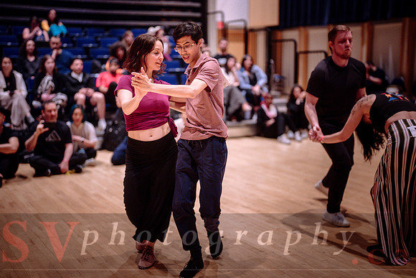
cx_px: 208
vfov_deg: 27.0
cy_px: 139
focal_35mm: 50
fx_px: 578
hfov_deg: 39.6
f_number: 1.2
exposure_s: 1/250
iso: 1600
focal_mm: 50
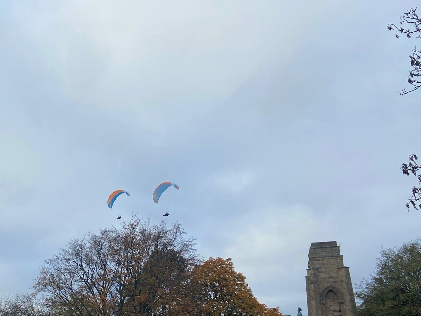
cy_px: 233
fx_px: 523
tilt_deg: +14.9
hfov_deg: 42.3
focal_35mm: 43
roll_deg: +0.2
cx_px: 96
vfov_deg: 33.0
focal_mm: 4.25
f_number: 1.8
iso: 32
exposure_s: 1/1504
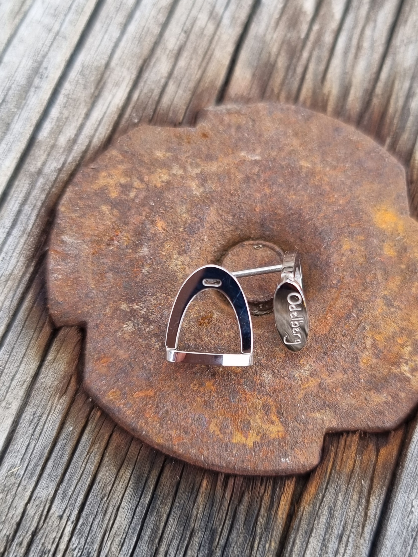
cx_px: 247
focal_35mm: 31
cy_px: 305
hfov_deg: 45.3
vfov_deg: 58.2
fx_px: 499
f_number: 1.8
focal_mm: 5.4
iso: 50
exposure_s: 1/167
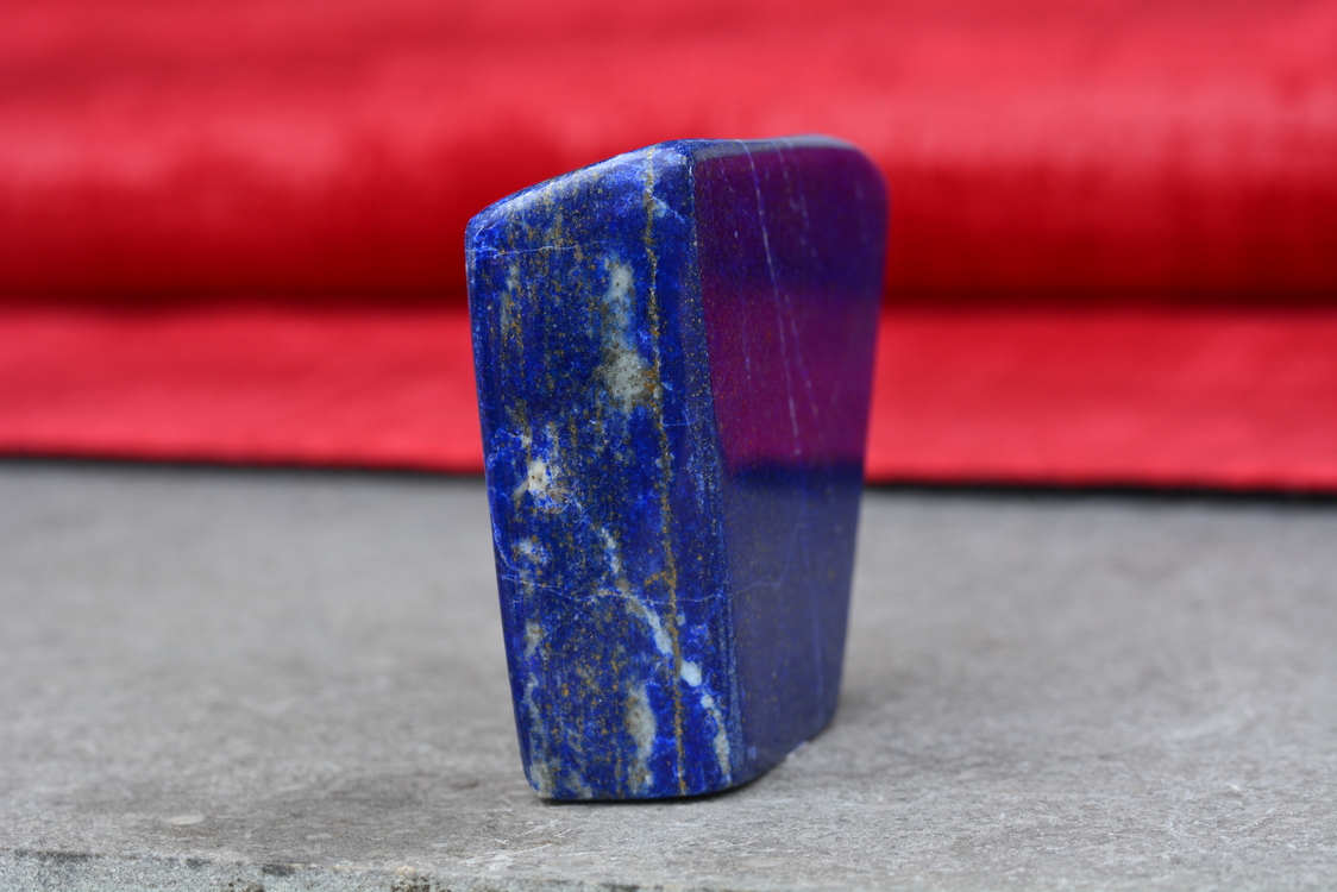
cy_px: 446
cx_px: 668
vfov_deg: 8.7
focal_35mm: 158
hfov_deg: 13.0
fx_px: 5851
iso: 200
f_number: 10
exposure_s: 1/80
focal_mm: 105
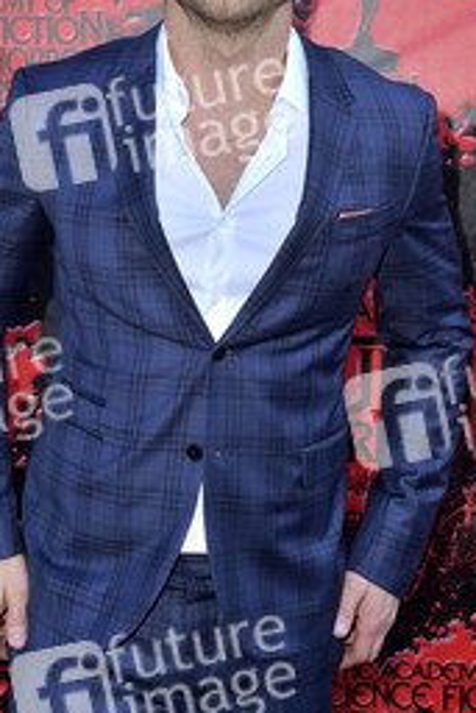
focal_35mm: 78
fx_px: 1545
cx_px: 235
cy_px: 265
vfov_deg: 25.9
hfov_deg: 17.5
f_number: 6.3
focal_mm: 50
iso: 250
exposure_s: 1/250
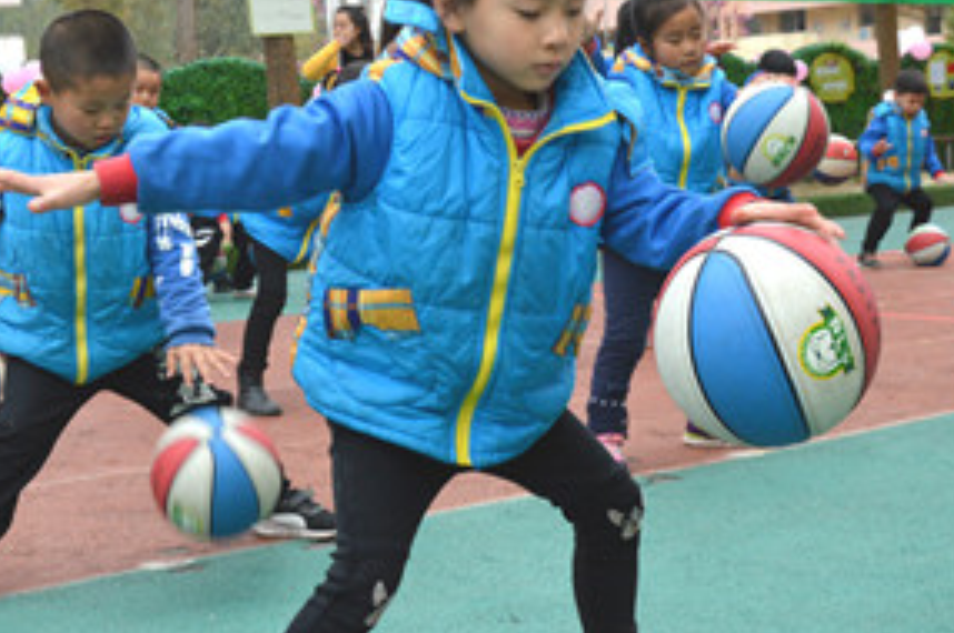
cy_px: 318
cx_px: 404
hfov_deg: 30.5
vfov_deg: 20.5
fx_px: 1748
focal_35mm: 66
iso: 250
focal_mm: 21
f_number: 5.6
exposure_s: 1/125
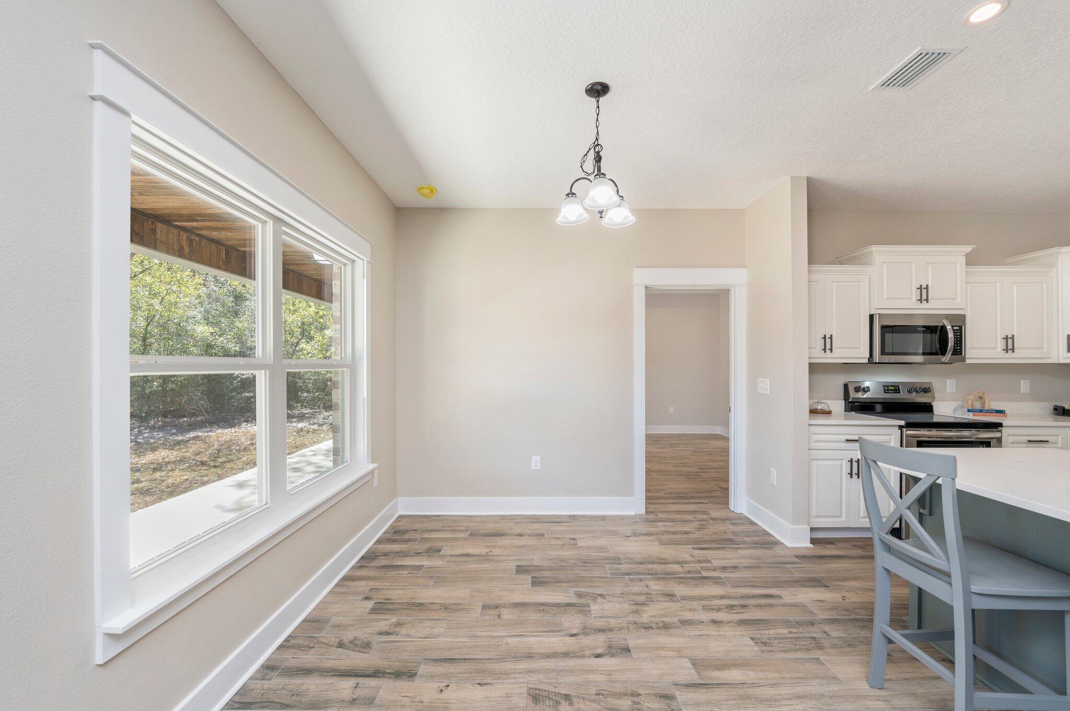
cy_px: 356
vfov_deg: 81.1
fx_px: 416
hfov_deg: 104.3
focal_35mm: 14
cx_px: 535
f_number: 9
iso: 500
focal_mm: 14
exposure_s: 1/30
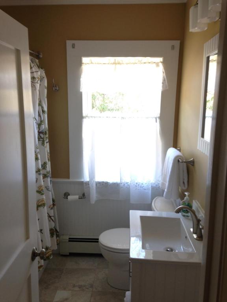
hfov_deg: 42.9
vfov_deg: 55.4
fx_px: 289
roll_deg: -1.9
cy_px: 151
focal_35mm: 33
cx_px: 114
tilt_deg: -6.8
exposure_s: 1/20
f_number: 2.4
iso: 50
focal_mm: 4.12
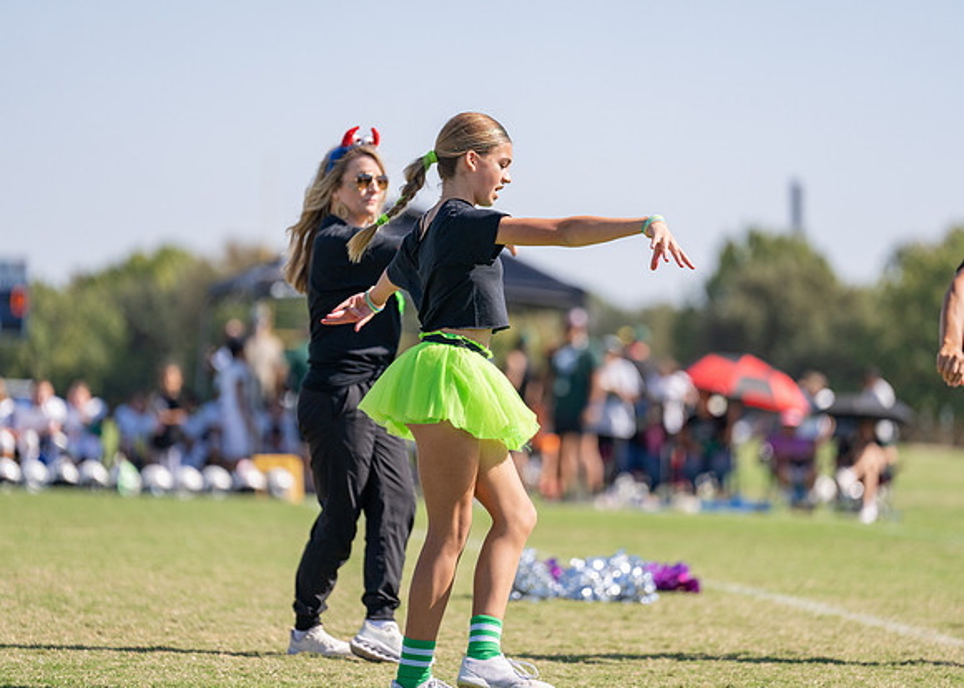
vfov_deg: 7.1
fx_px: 5564
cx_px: 482
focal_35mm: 203
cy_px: 344
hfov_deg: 9.9
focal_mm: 194
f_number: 2.8
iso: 320
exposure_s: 1/6400
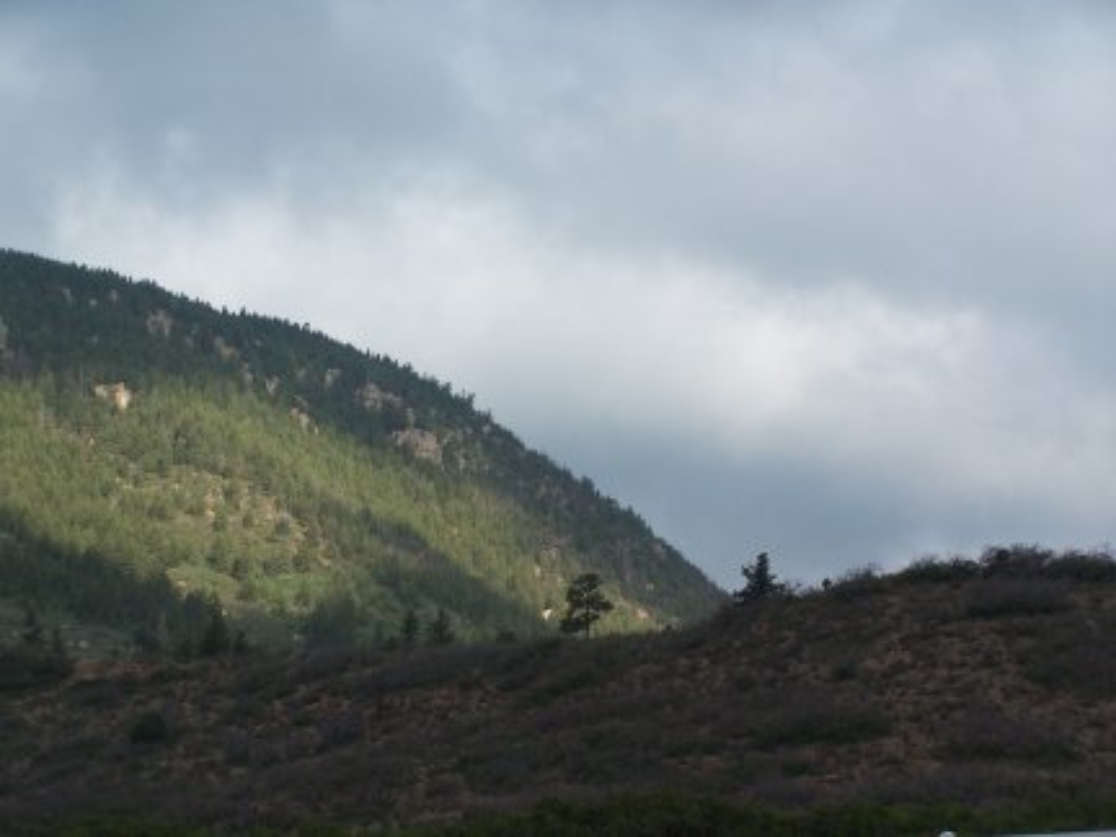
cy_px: 418
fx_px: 3031
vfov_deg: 15.7
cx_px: 558
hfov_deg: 20.9
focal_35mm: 94
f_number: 3.2
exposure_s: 1/640
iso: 80
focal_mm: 15.6
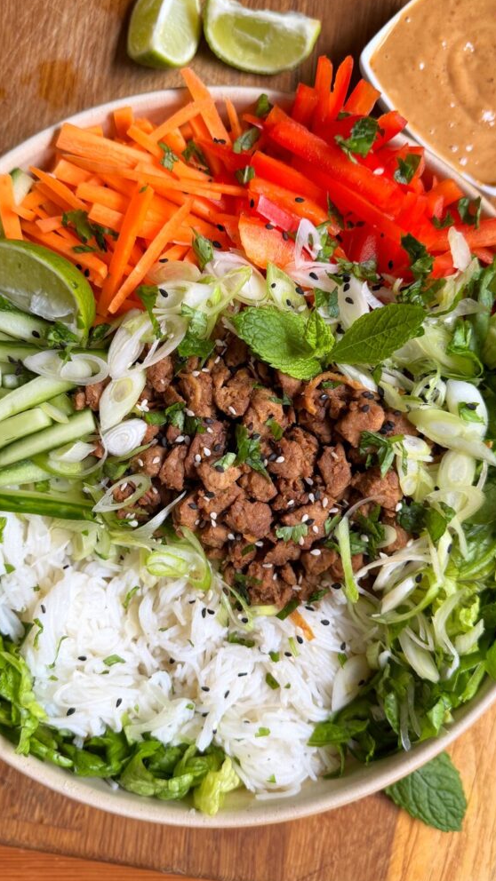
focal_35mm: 27
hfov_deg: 42.9
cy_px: 434
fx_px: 631
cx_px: 238
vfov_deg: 69.9
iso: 100
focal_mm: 6.76
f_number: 1.78
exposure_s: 1/121
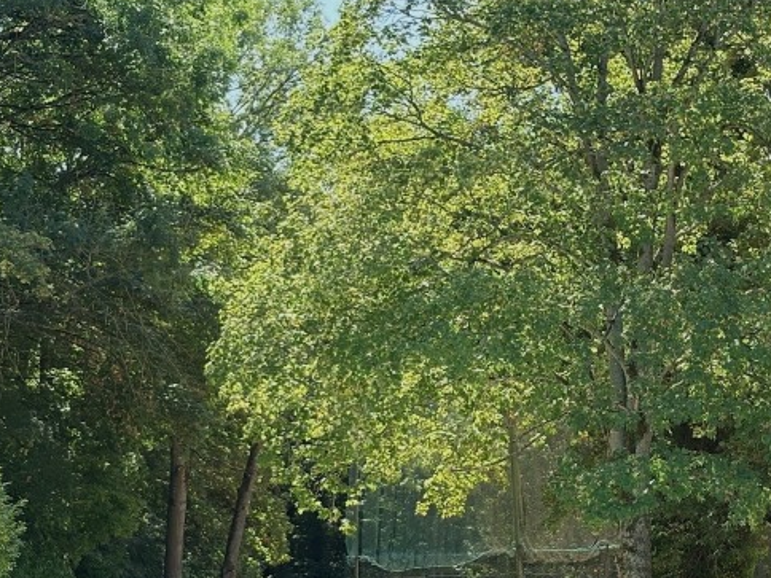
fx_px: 2450
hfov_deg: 17.8
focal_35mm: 110
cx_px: 524
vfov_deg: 13.4
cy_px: 365
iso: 50
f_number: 1.6
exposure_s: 1/1156
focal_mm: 5.96
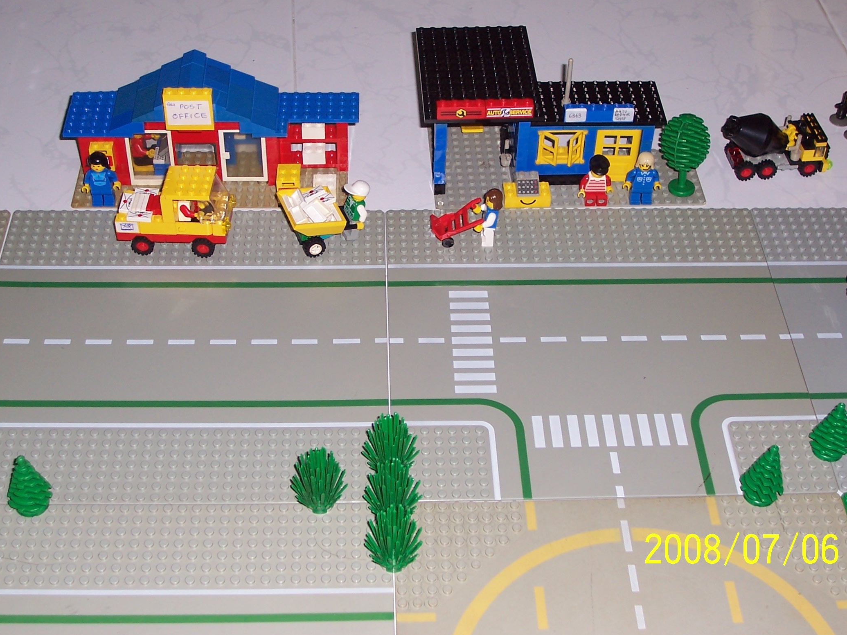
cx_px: 421
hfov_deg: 32.7
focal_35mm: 59
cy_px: 284
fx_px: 1443
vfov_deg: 24.8
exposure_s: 1/60
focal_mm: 8.6
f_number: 3.4
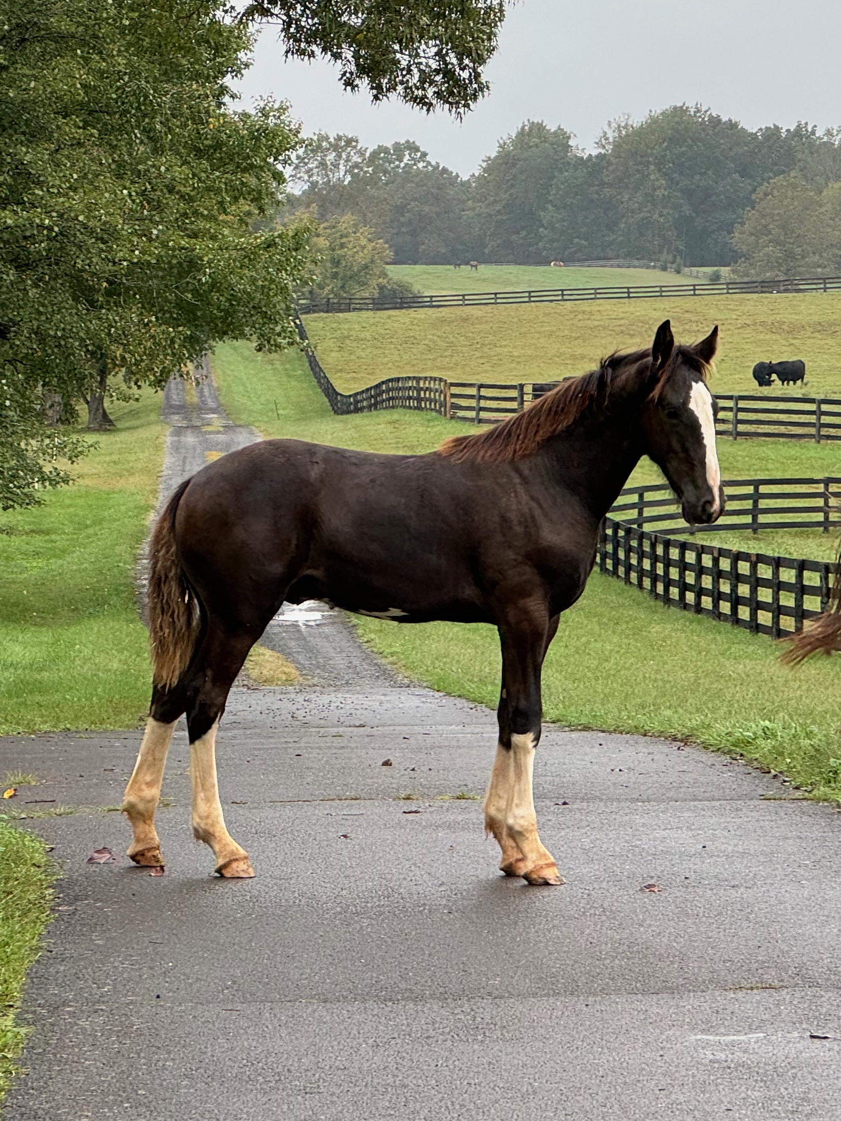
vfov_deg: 25.3
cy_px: 560
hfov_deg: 19.1
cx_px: 420
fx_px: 2494
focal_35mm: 77
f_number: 2.8
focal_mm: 9
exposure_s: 1/104
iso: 25
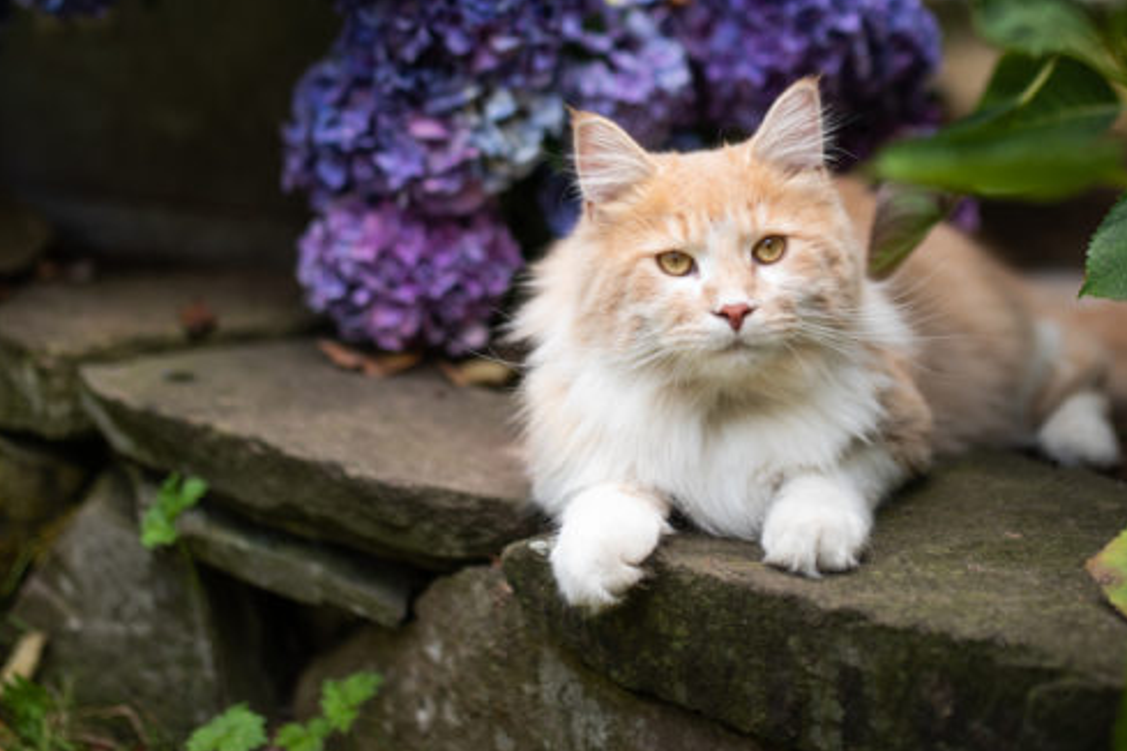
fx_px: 1722
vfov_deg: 24.3
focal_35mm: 55
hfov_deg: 36.1
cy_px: 185
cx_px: 673
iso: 110
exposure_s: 1/1000
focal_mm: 35
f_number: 1.6
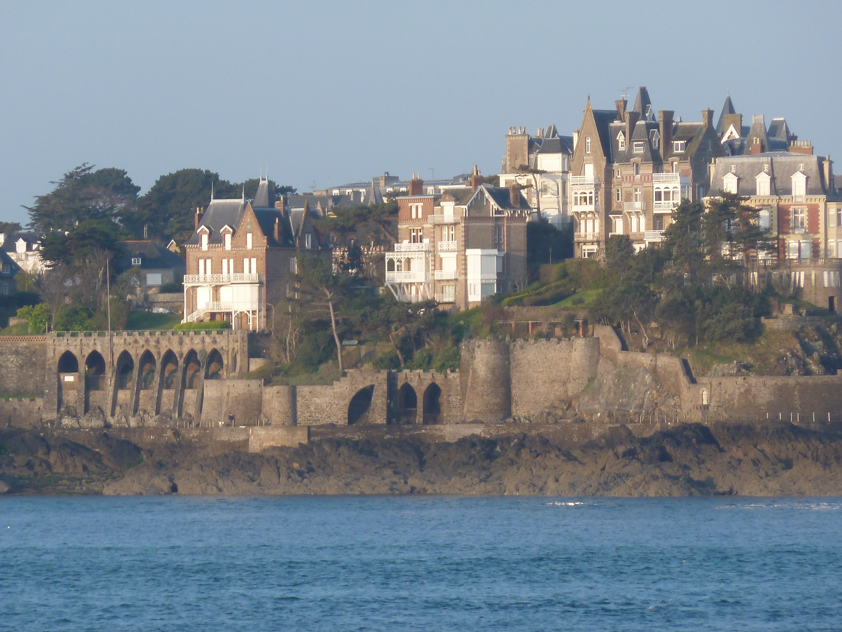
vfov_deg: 3.7
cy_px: 316
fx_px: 9705
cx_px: 421
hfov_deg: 5.0
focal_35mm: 399
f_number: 4.9
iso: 80
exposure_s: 1/200
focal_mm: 49.2
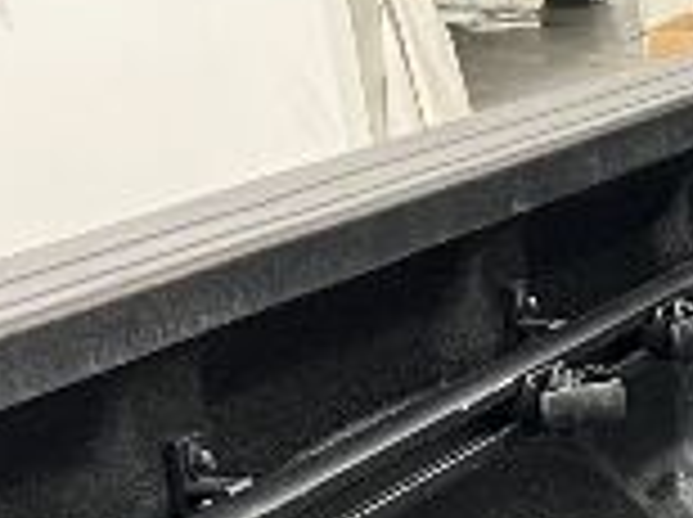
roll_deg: +0.8
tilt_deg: -25.1
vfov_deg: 7.9
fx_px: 3458
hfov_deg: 9.8
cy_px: 1302
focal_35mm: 173
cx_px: 1778
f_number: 1.5
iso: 250
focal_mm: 5.7
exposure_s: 1/60
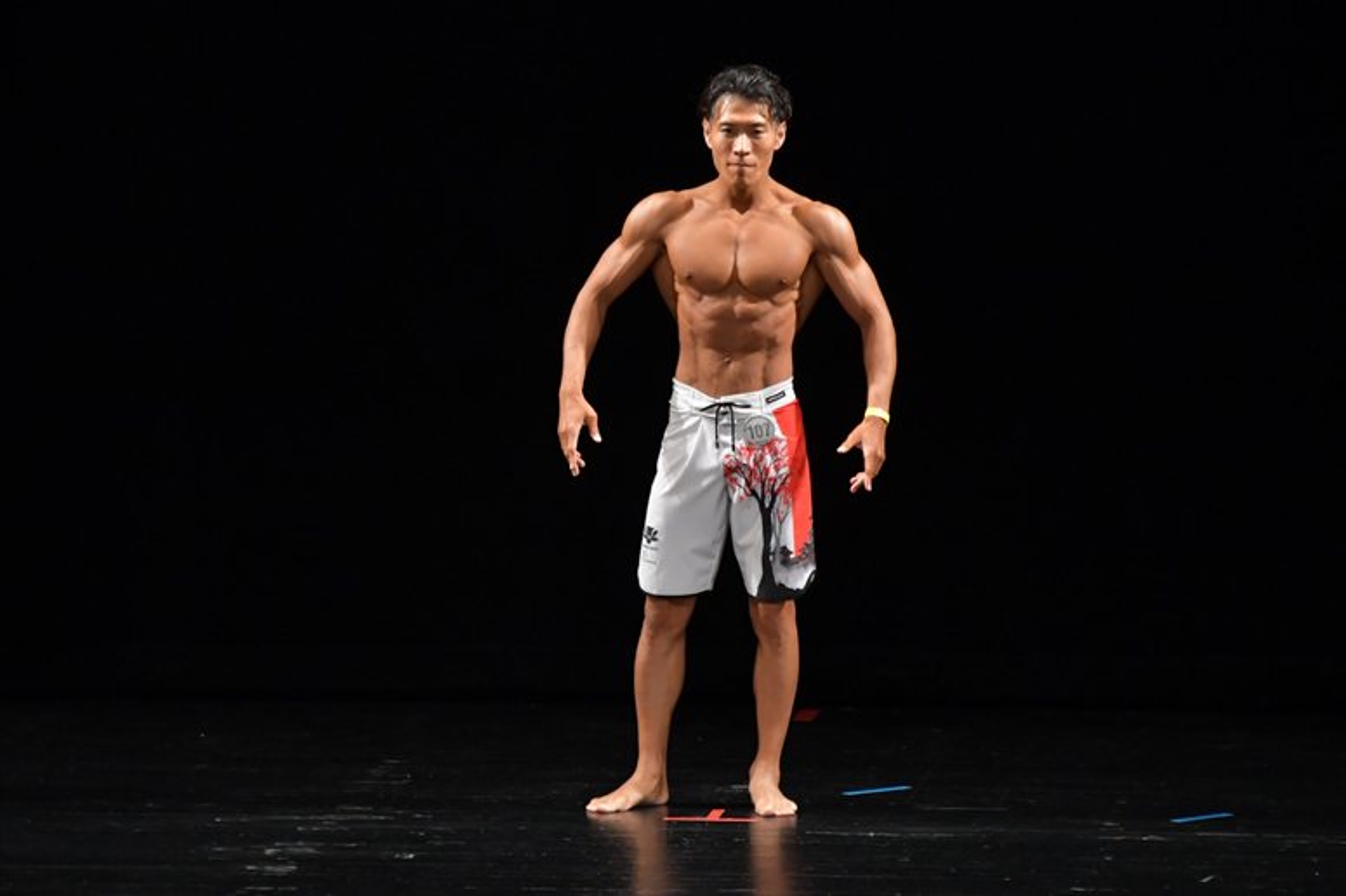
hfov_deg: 6.5
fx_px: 11772
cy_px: 448
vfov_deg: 4.4
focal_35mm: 315
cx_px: 673
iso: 3200
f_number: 5.6
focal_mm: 210
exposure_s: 1/400
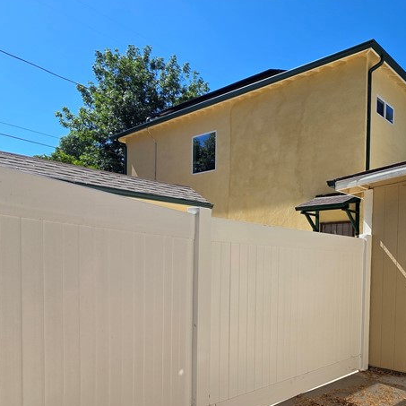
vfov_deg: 59.4
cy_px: 274
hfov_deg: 54.3
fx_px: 345
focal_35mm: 26
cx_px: 354
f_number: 1.9
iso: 40
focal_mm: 2.2
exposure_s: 1/1714
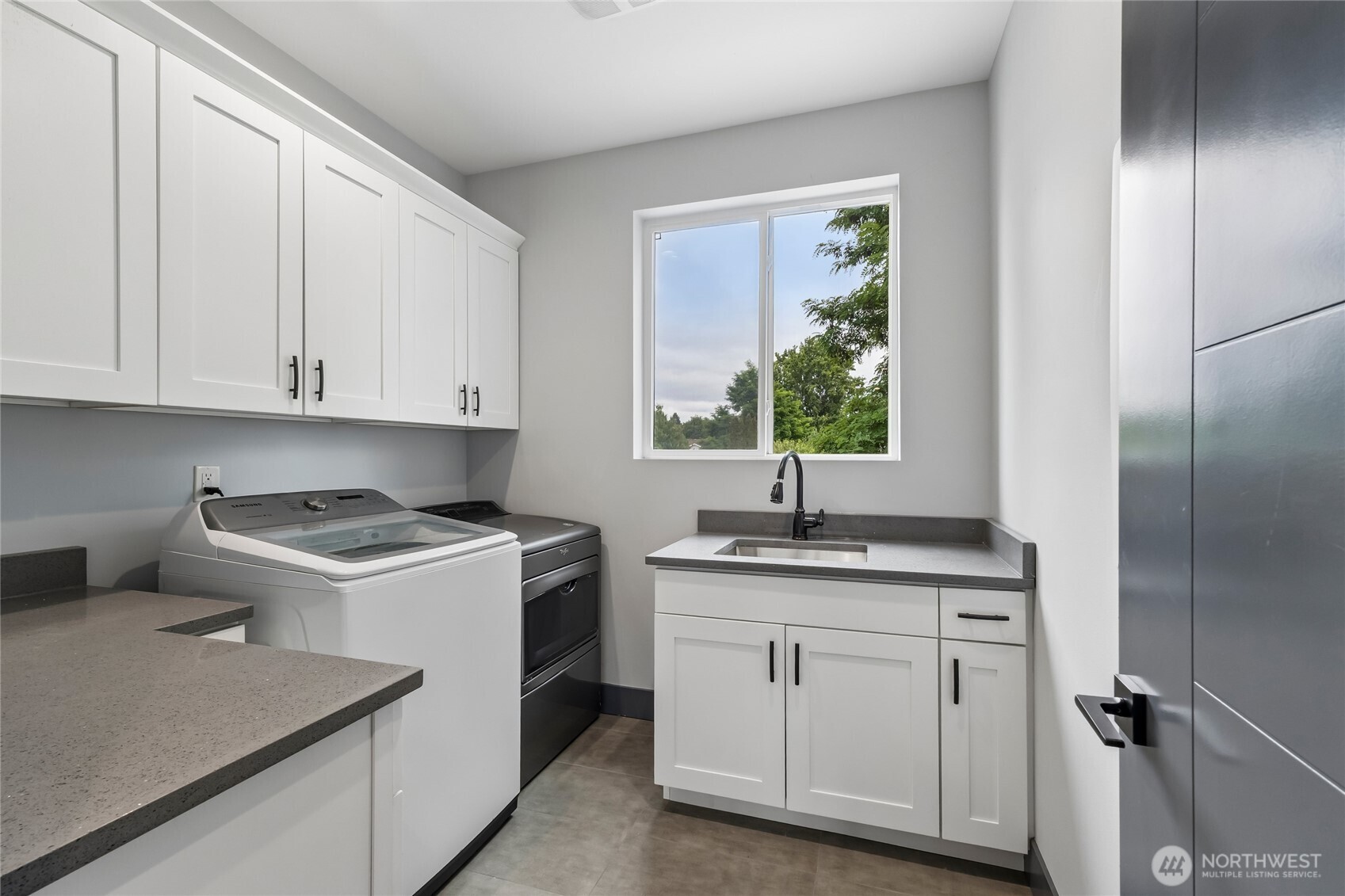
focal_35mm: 15
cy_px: 448
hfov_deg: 100.4
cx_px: 672
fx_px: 560
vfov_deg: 77.3
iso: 250
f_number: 9
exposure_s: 1/15
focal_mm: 10
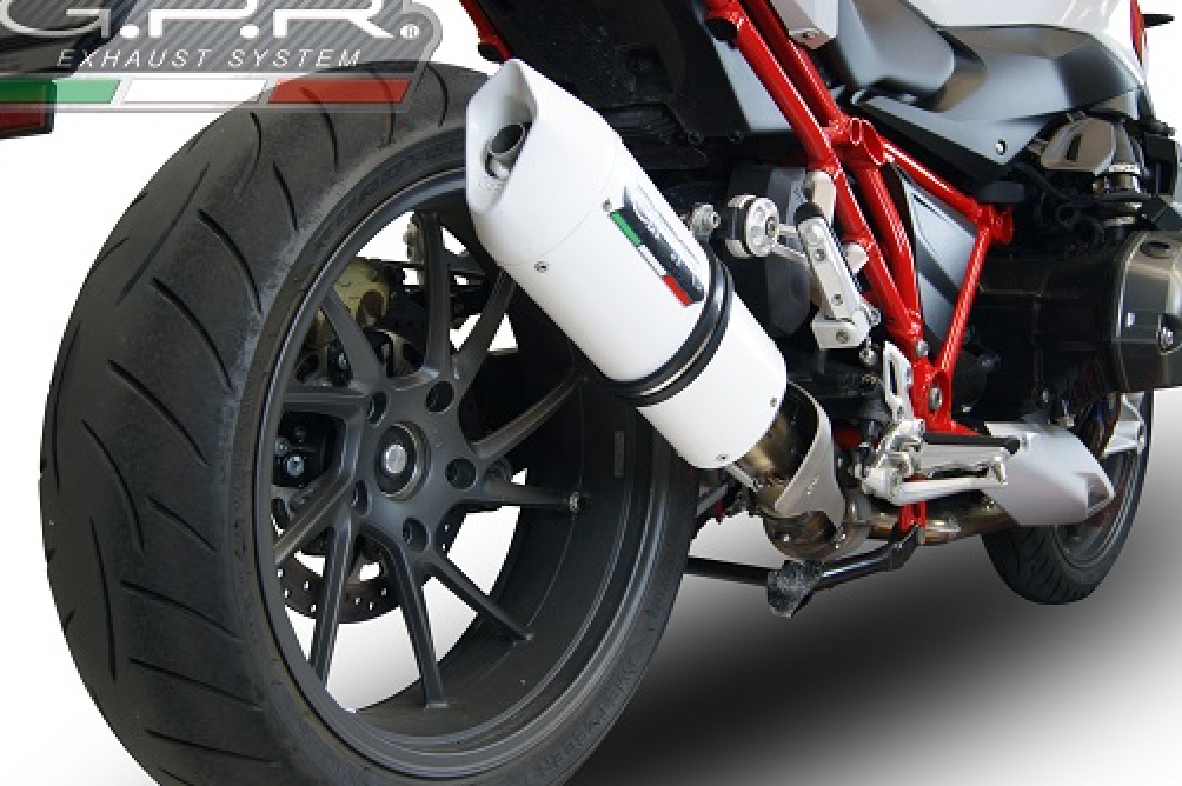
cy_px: 411
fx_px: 1411
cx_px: 640
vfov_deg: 31.1
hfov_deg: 45.4
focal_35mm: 43
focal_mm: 24
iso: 200
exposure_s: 1/40
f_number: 4
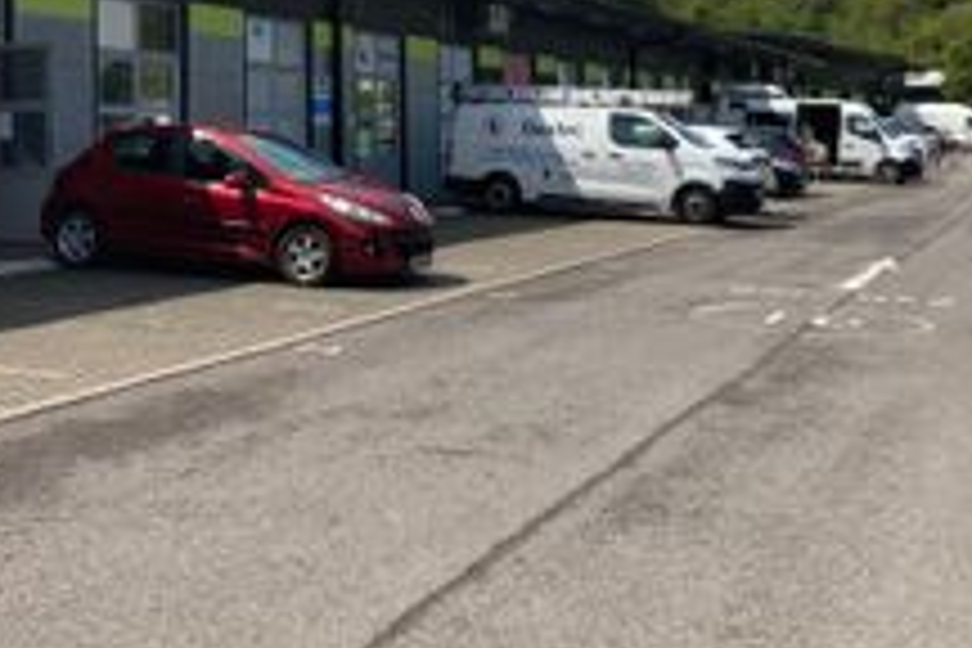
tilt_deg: +1.0
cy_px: 140
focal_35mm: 54
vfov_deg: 24.7
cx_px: 436
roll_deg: +1.0
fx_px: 1458
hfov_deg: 36.8
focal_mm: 3.99
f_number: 1.8
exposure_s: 1/2404
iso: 20
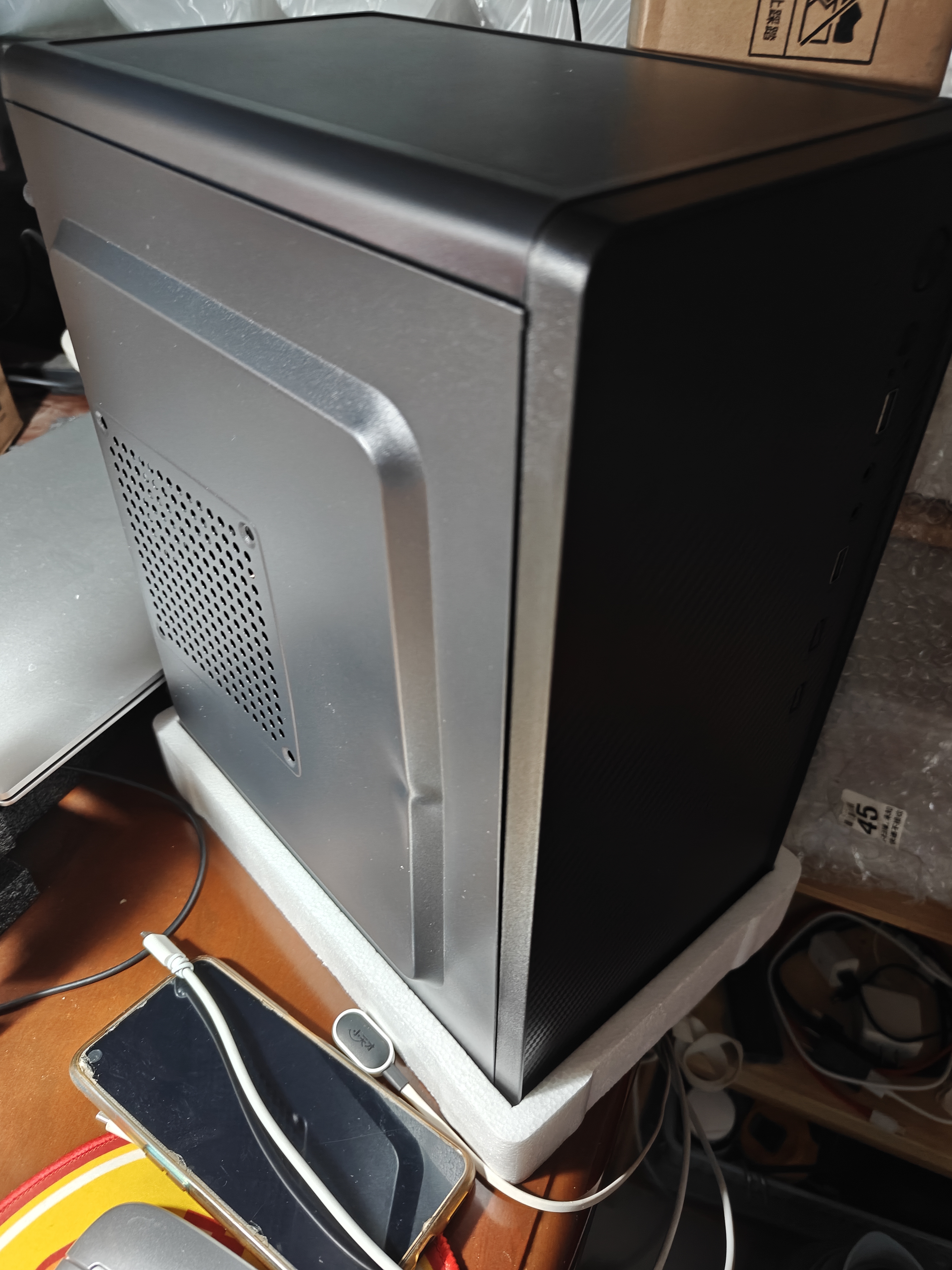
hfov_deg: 56.8
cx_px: 476
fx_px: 880
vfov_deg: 71.6
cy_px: 635
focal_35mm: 24
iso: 1250
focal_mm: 5.59
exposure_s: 1/33
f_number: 1.8
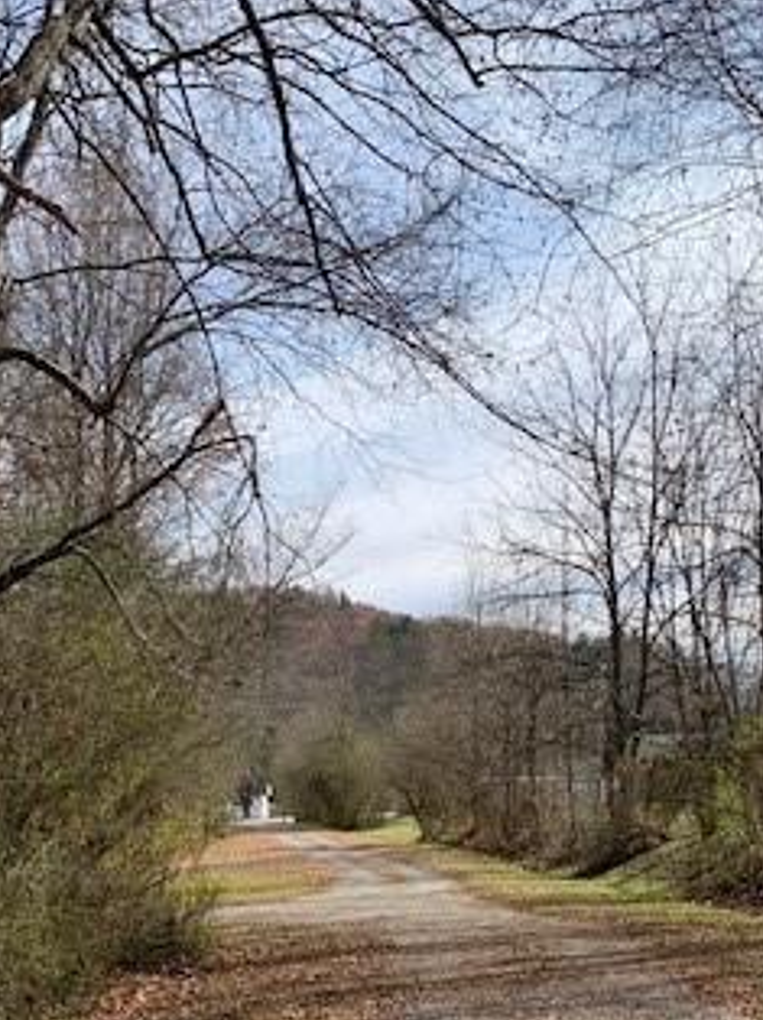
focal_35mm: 53
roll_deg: +2.2
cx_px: 302
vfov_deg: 33.1
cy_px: 1026
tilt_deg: -8.3
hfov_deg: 27.4
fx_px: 1560
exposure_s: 1/1282
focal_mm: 4.25
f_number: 1.8
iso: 25
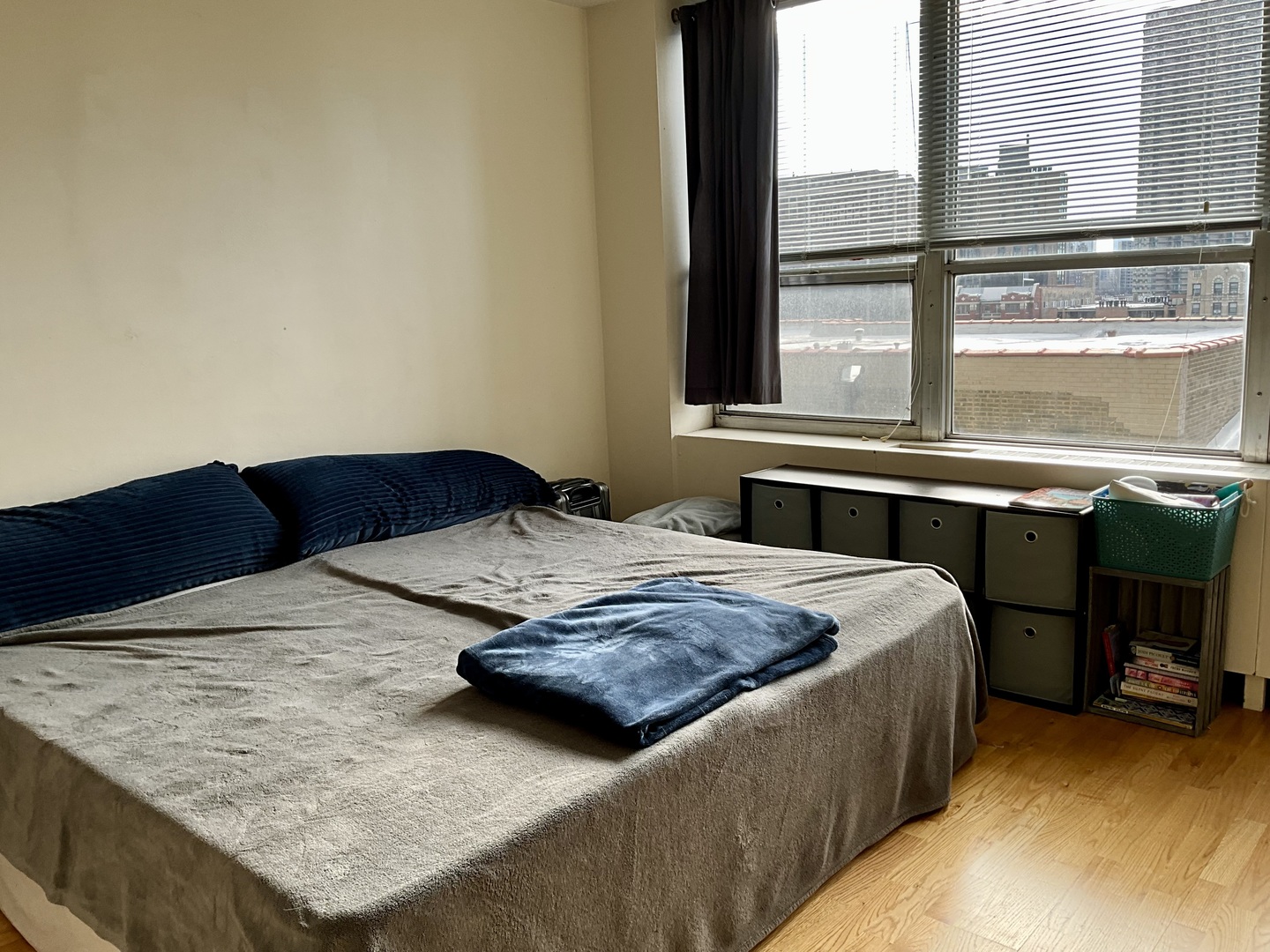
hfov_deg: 61.7
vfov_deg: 48.2
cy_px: 476
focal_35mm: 29
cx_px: 635
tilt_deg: -9.5
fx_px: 1064
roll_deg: +1.6
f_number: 1.8
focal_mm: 3
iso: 16
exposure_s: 1/137
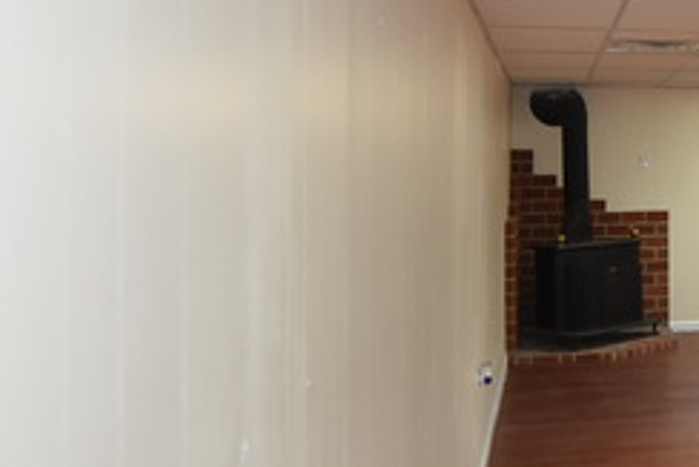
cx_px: 879
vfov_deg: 24.5
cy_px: 138
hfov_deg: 29.9
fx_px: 1069
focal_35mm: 55
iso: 400
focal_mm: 14
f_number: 2.8
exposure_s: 1/100
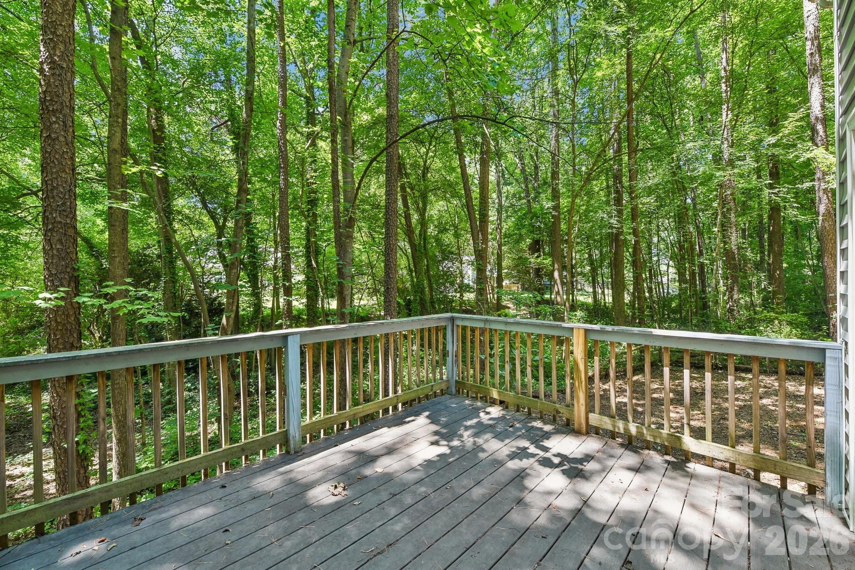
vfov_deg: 81.2
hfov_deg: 104.3
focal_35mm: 14
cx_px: 428
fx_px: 332
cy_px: 285
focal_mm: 14
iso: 200
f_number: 11
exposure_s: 1/10
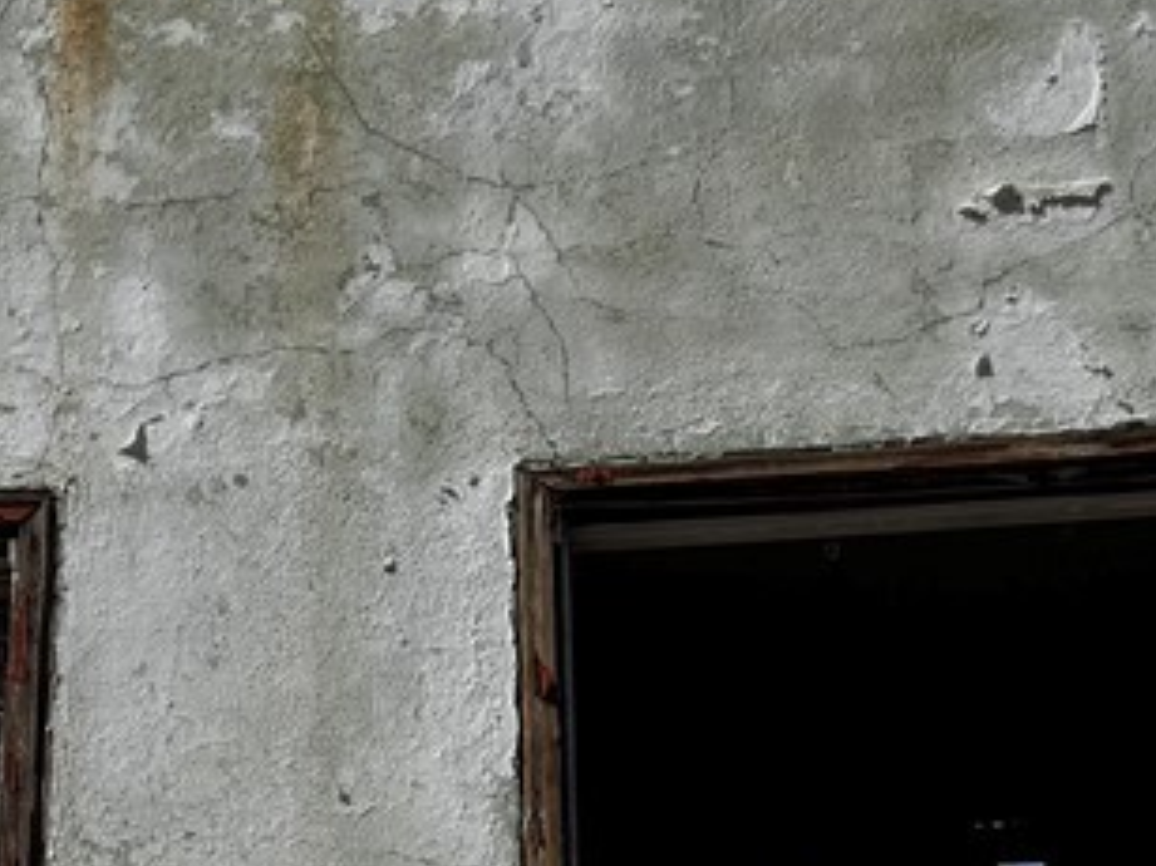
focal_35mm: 80
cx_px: 576
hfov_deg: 24.4
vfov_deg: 17.4
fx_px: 2671
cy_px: 1088
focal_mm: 6.76
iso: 80
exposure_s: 1/12346
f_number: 1.78
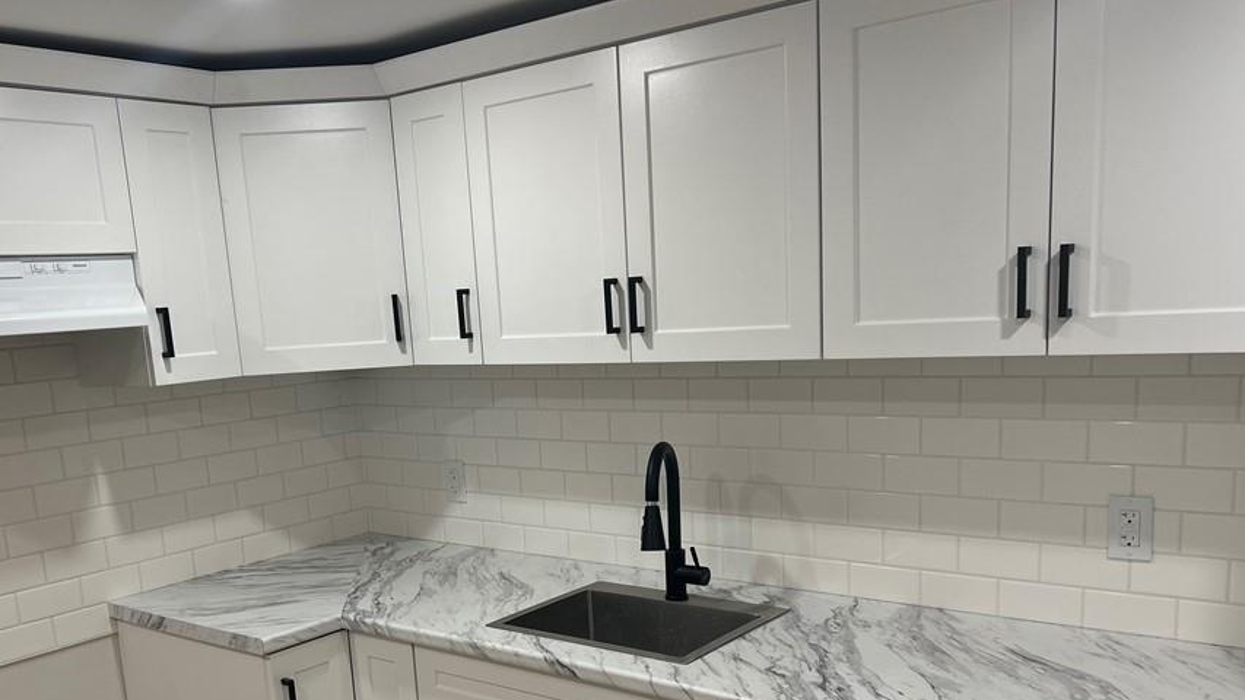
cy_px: 512
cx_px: 549
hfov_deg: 57.9
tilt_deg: -10.8
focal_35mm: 34
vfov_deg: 34.1
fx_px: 1123
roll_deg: +3.9
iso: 64
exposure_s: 1/120
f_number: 1.5
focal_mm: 5.7
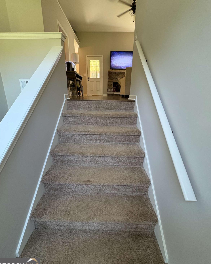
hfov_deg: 84.0
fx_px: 117
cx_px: 105
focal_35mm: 15
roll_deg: -0.8
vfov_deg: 96.8
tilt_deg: -15.3
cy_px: 127
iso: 250
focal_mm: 2.22
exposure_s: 1/60
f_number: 2.2
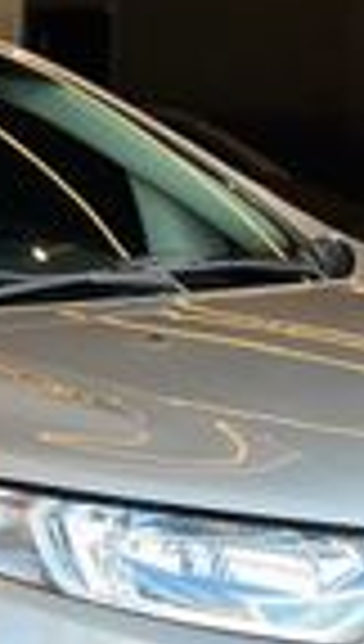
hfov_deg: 12.5
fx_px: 1587
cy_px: 450
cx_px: -153
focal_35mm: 93
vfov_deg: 22.7
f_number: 1.5
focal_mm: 5.7
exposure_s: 1/120
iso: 50
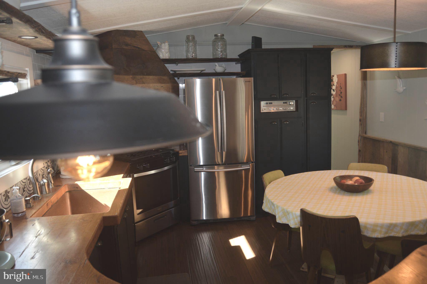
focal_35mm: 27
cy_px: 142
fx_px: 320
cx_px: 214
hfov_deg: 67.4
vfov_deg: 47.8
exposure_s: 1/60
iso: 400
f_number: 4
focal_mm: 18
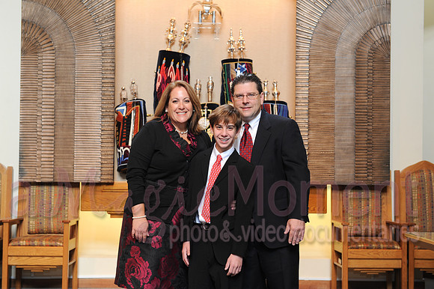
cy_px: 144
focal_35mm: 70
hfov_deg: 28.9
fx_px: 843
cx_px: 217
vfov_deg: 19.4
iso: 500
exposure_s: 1/50
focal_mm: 70
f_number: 5
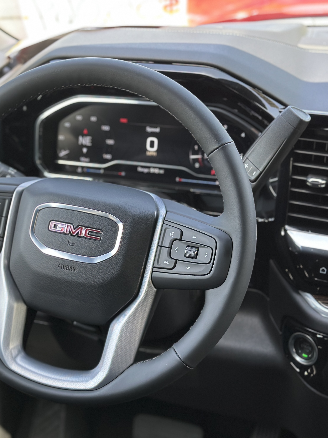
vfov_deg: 29.8
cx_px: 64
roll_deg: +0.7
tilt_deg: -21.6
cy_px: 217
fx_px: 821
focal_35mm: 65
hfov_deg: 22.3
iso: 100
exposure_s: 1/172
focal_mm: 6.86
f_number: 1.78
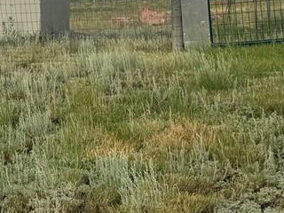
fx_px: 985
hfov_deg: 13.3
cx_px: -338
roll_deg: +0.9
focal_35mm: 120
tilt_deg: -0.5
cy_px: 40
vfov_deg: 12.3
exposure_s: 1/722
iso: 80
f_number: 1.78
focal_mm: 6.76
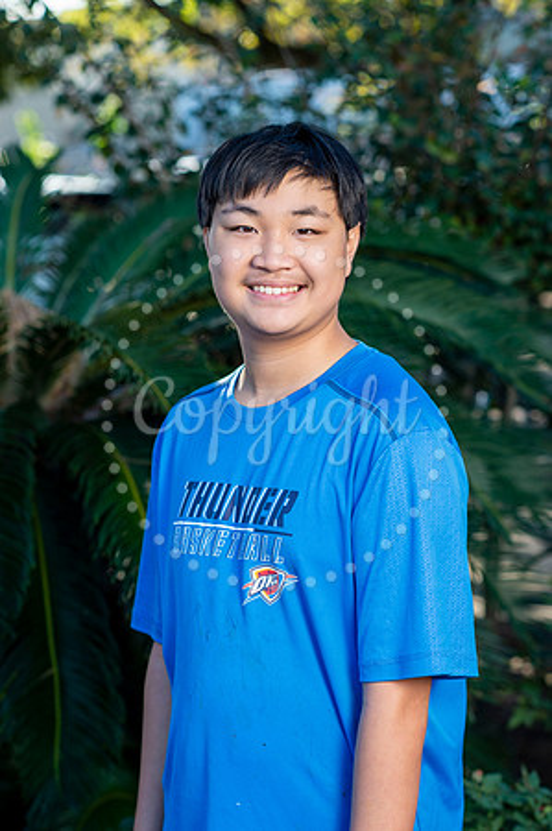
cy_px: 416
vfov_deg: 23.9
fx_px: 1959
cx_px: 276
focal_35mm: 85
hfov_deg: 16.0
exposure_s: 1/160
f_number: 4
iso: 200
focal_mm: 85
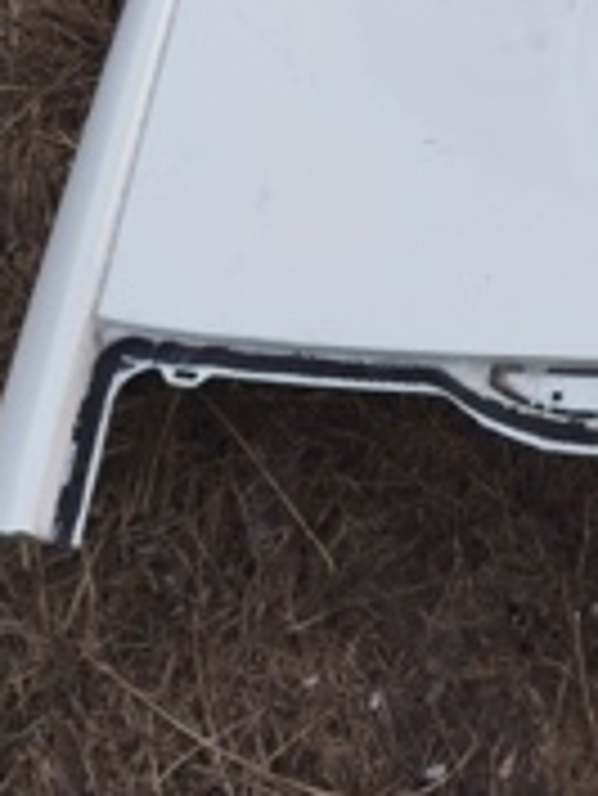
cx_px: 728
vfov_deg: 27.6
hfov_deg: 21.0
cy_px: -49
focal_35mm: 65
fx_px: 1495
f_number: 1.7
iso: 64
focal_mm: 5.31
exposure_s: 1/100
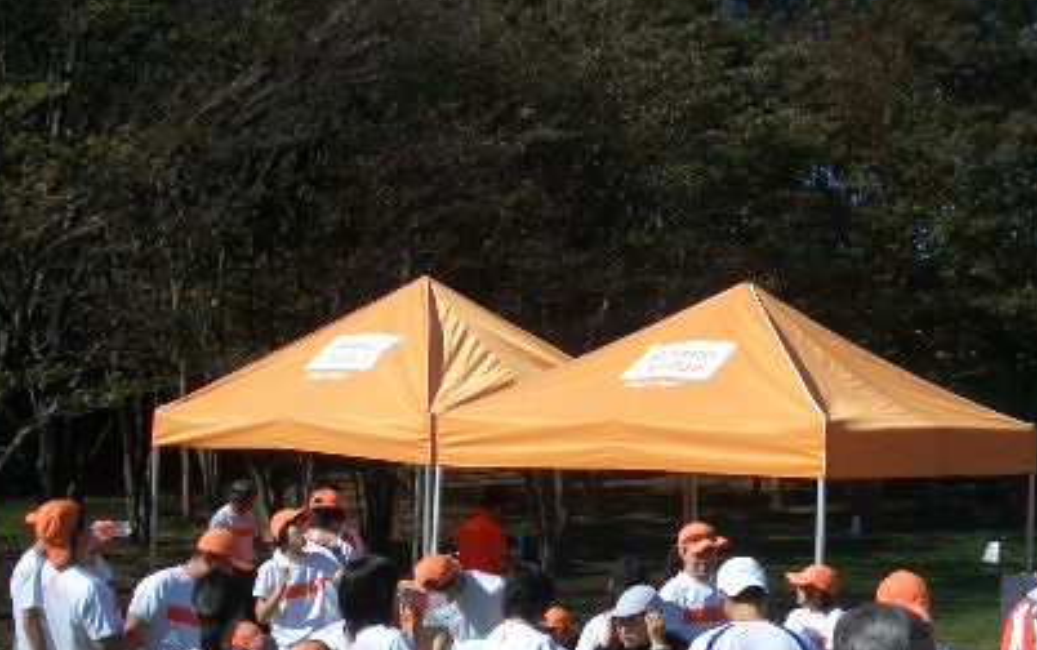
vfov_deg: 21.6
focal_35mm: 59
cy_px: 578
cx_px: 624
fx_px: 1669
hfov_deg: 34.4
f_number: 4.3
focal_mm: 5.8
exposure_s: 1/800
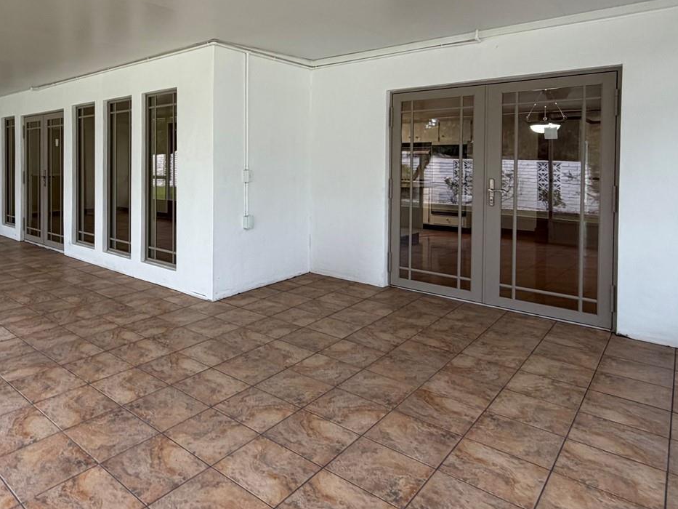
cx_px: 208
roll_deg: +0.3
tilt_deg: -0.6
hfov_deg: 68.9
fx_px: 470
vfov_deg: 55.7
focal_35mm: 24
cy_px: 170
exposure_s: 1/121
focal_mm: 2.22
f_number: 2.2
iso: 160
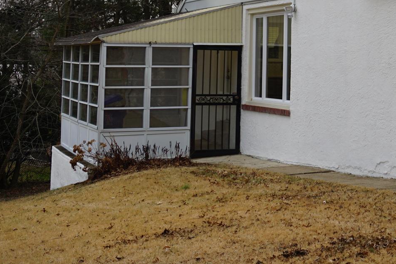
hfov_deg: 24.9
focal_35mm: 78
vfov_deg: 17.2
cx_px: 387
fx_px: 858
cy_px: 16
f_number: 5.6
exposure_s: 1/60
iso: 100
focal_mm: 24
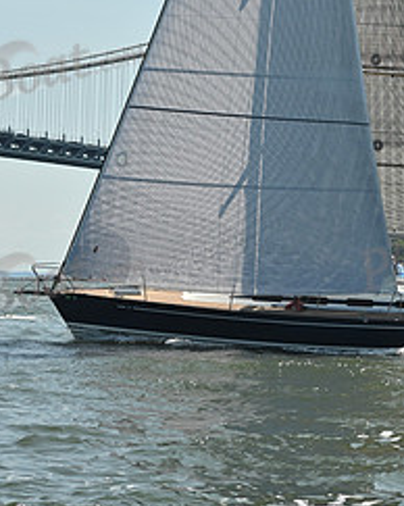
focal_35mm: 157
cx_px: 253
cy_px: -52
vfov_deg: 12.1
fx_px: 2349
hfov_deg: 9.8
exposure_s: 1/1000
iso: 320
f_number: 10
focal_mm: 70
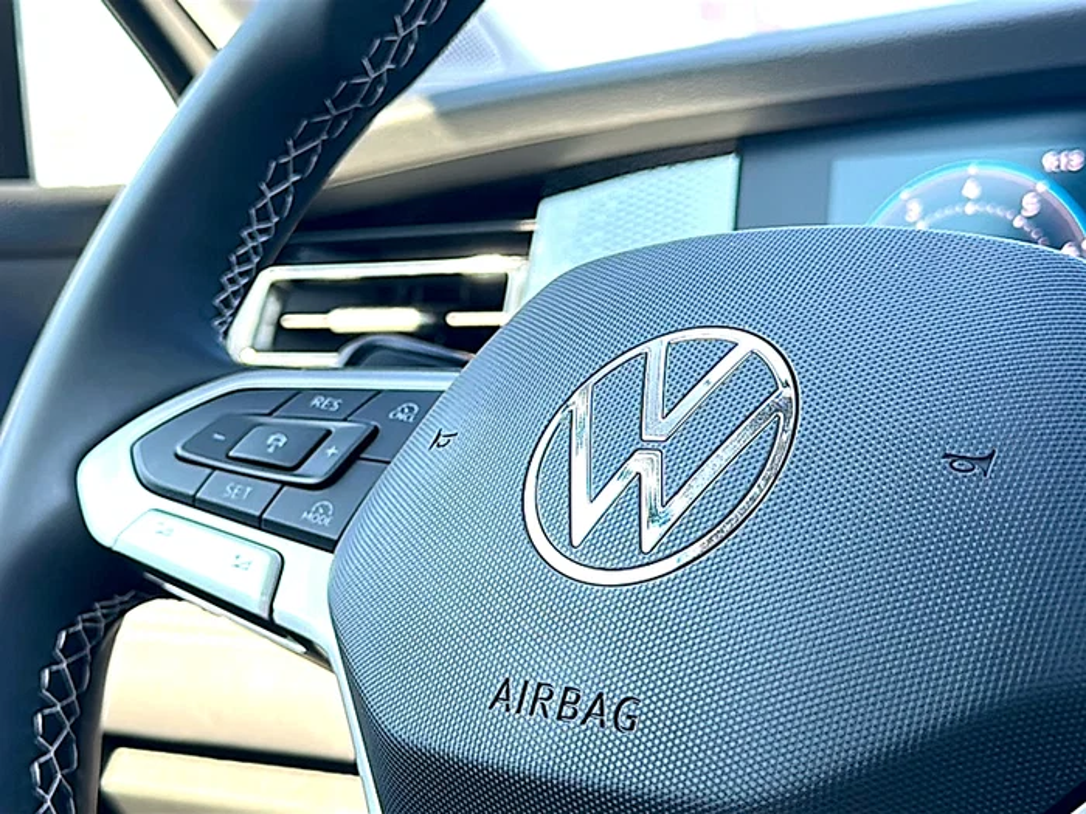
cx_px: 543
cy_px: 407
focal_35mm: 49
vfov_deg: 29.7
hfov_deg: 38.9
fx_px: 1537
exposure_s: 1/237
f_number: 1.78
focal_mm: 6.86
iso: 80
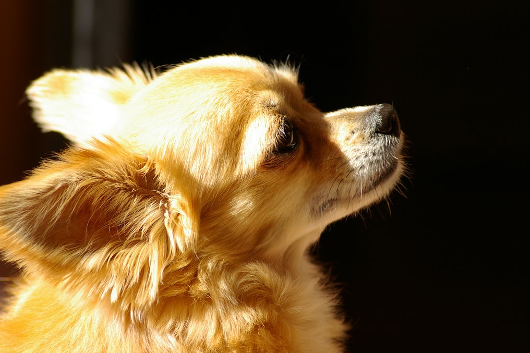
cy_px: 176
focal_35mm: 272
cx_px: 264
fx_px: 4004
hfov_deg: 7.6
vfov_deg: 5.1
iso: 200
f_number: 6.7
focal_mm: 180
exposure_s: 1/180
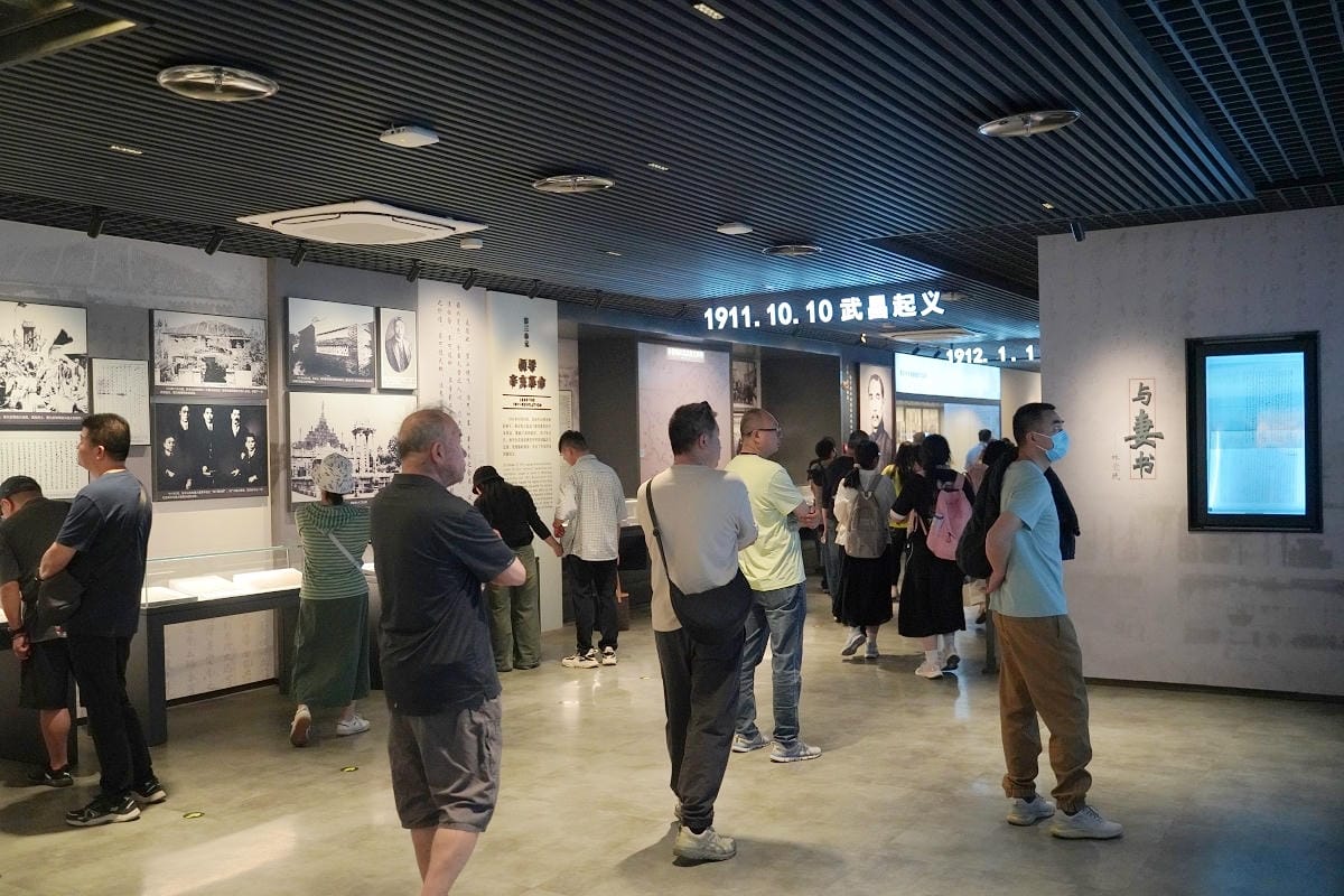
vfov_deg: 38.9
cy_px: 448
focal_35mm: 34
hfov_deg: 55.8
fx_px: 1269
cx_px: 672
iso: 6400
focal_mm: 34
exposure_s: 1/160
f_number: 2.8
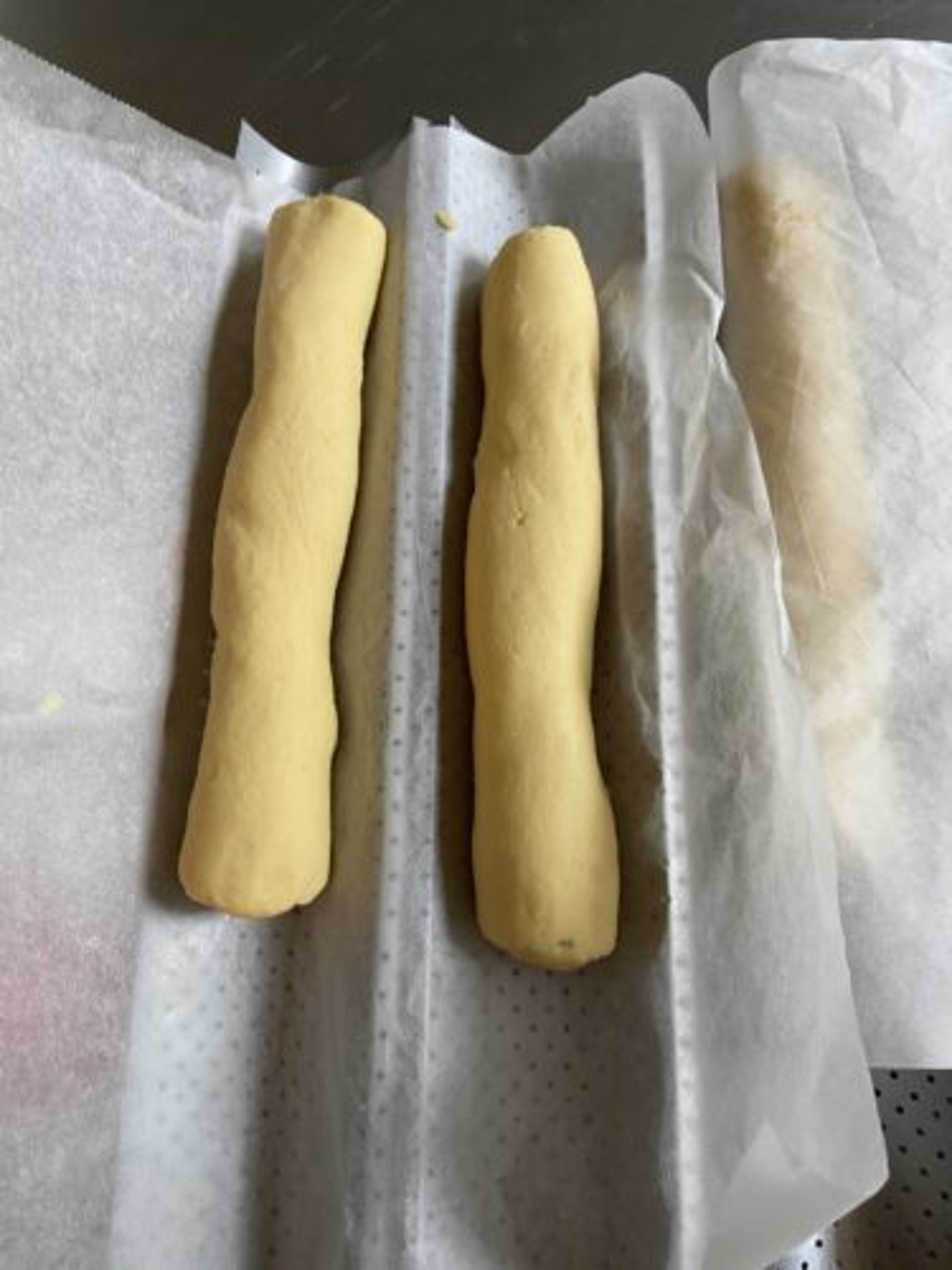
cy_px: 635
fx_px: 953
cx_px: 476
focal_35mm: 26
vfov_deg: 67.3
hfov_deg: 53.1
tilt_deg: -71.5
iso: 125
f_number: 1.8
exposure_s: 1/50
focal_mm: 4.25
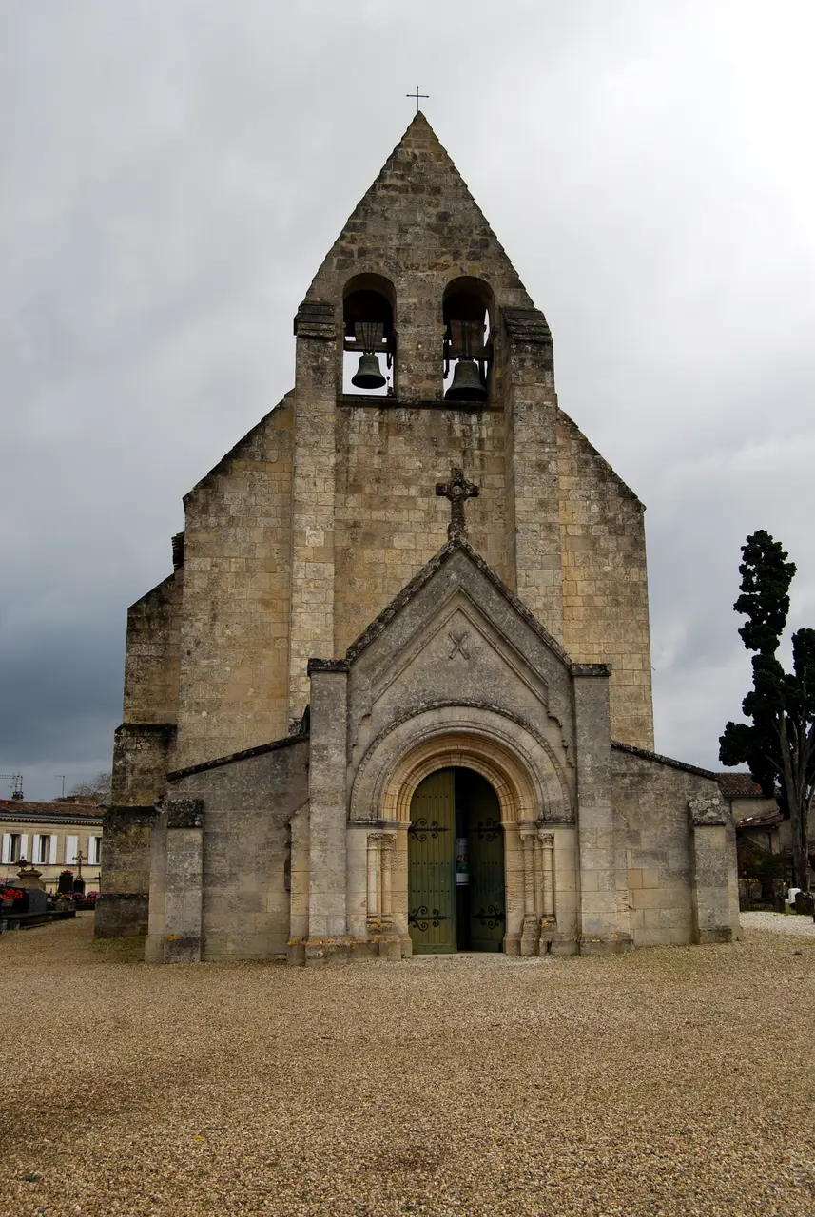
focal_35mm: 33
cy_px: 608
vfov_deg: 57.2
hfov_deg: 40.1
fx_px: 1117
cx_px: 408
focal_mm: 22
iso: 100
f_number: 6.3
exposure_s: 1/160
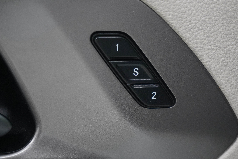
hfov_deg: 27.0
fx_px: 496
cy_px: 80
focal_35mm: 75
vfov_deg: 18.2
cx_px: 119
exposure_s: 1/80
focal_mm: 50
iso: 1000
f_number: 5.6
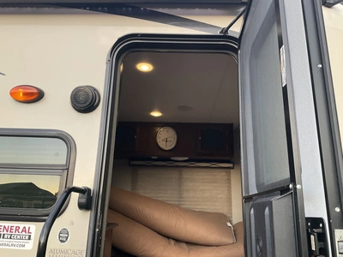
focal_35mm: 29
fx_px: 287
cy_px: 128
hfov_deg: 61.7
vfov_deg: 48.2
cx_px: 172
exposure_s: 1/122
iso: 40
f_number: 1.8
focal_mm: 3
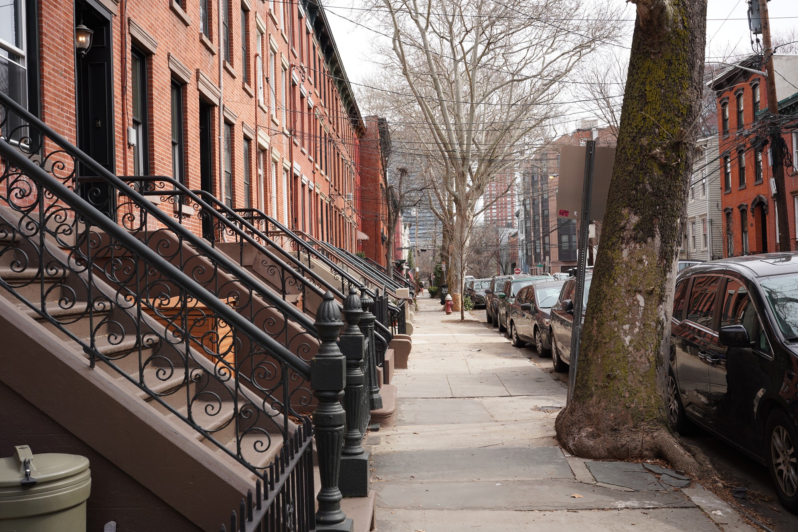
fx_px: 887
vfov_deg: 33.4
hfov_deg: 48.5
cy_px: 266
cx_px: 399
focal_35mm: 40
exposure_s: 1/100
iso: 200
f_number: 10
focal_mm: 40
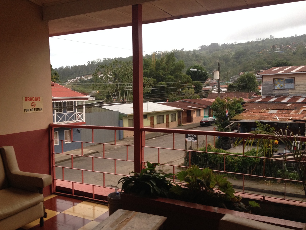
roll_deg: +1.3
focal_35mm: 35
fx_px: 309
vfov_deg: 40.7
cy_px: 115
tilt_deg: -7.2
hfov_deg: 52.6
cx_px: 153
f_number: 2.4
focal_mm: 4.28
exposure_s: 1/20
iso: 125
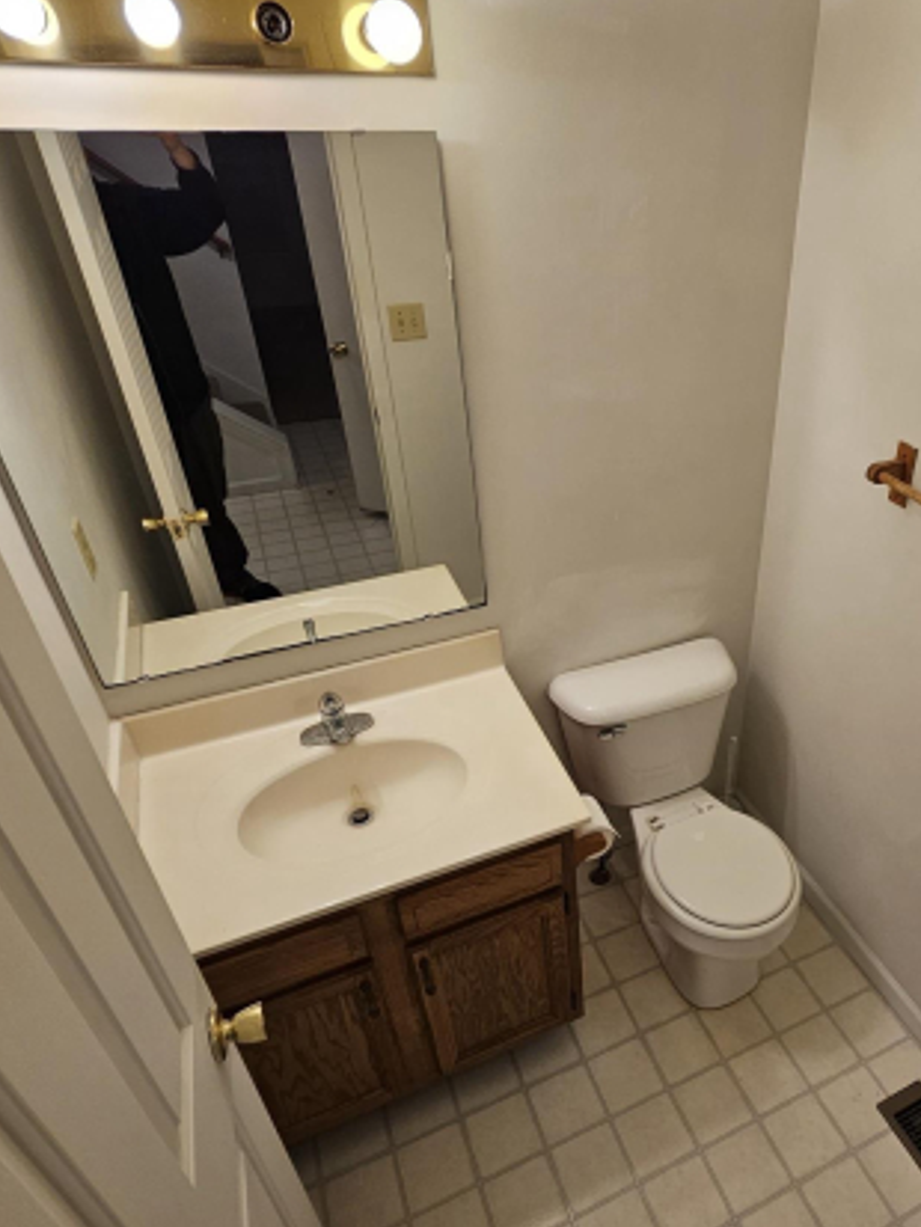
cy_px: 664
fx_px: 745
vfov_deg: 78.8
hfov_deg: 61.2
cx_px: 648
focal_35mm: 21
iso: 64
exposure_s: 1/60
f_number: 2.2
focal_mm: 2.2
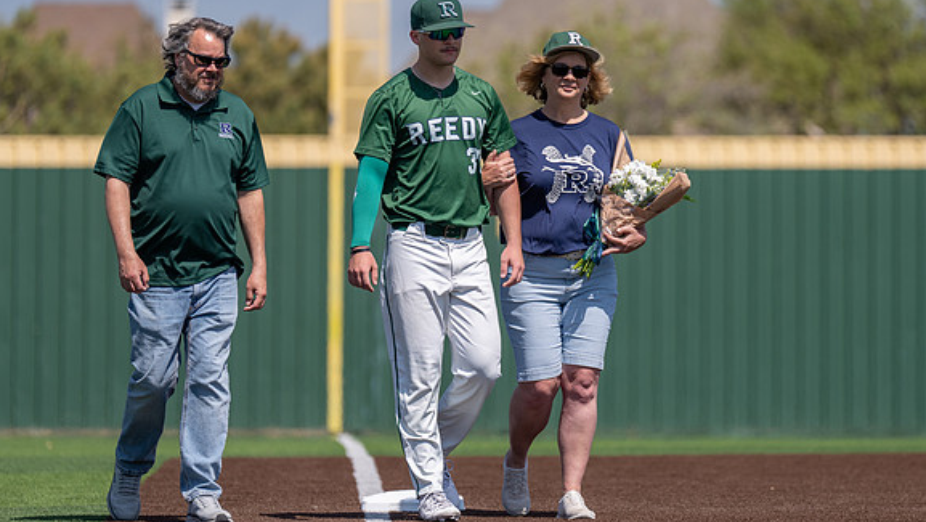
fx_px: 7319
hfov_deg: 7.2
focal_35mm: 298
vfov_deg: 4.1
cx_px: 527
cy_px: 245
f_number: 2.8
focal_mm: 200
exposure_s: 1/2500
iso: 100
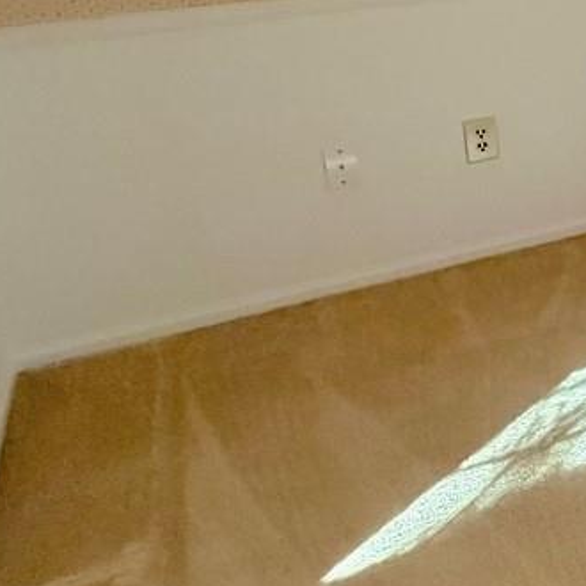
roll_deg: -1.8
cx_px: 1144
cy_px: -16
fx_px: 1149
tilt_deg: -13.6
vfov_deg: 26.9
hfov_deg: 19.0
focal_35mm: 60
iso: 500
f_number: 2.2
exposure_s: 1/60
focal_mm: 2.22
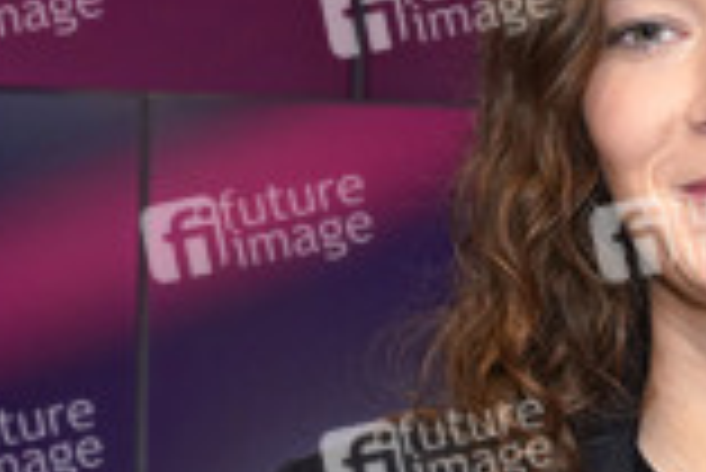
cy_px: 342
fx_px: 2140
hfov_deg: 18.1
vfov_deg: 12.6
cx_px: 767
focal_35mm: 109
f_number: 5
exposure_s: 1/200
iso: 1600
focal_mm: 38
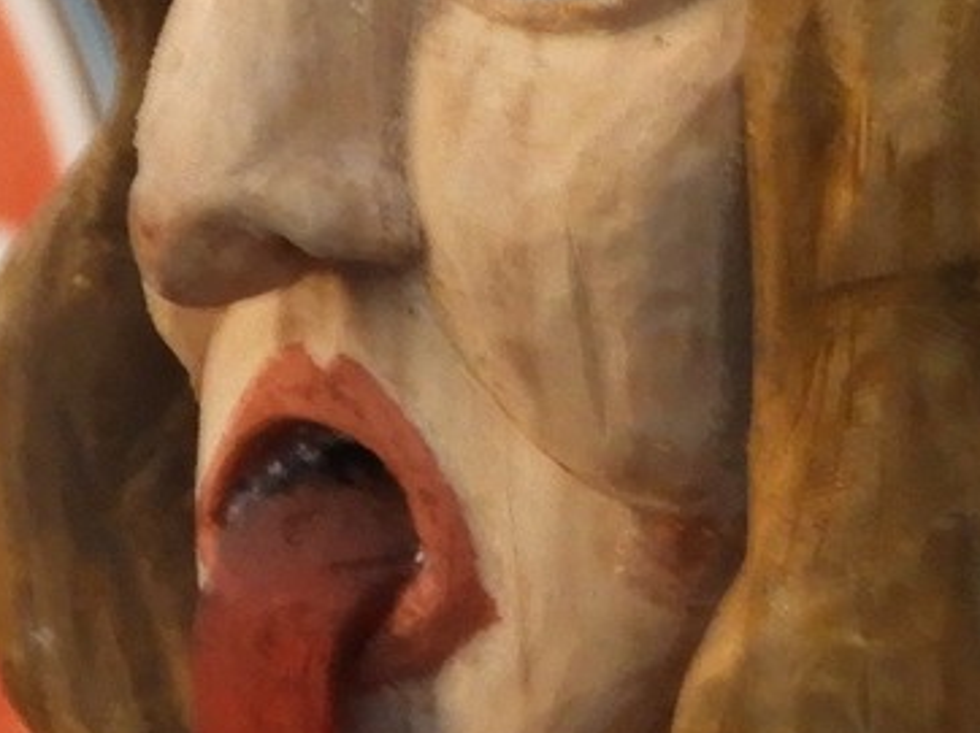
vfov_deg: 0.9
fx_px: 46455
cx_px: 669
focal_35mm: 1642
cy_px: 257
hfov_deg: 1.2
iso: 280
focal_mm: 59.1
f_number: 5.5
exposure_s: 1/125
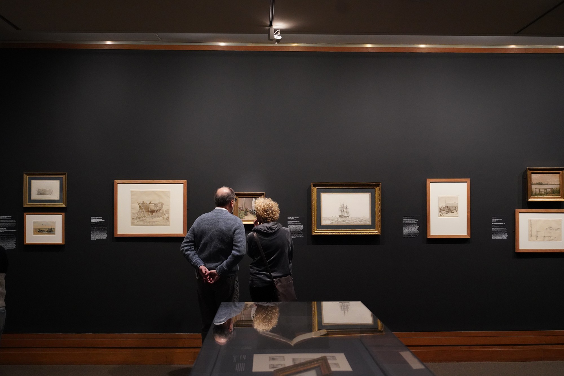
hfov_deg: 48.5
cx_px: 282
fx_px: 627
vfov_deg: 33.4
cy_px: 188
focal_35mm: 40
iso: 6400
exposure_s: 1/100
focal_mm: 40
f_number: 3.5
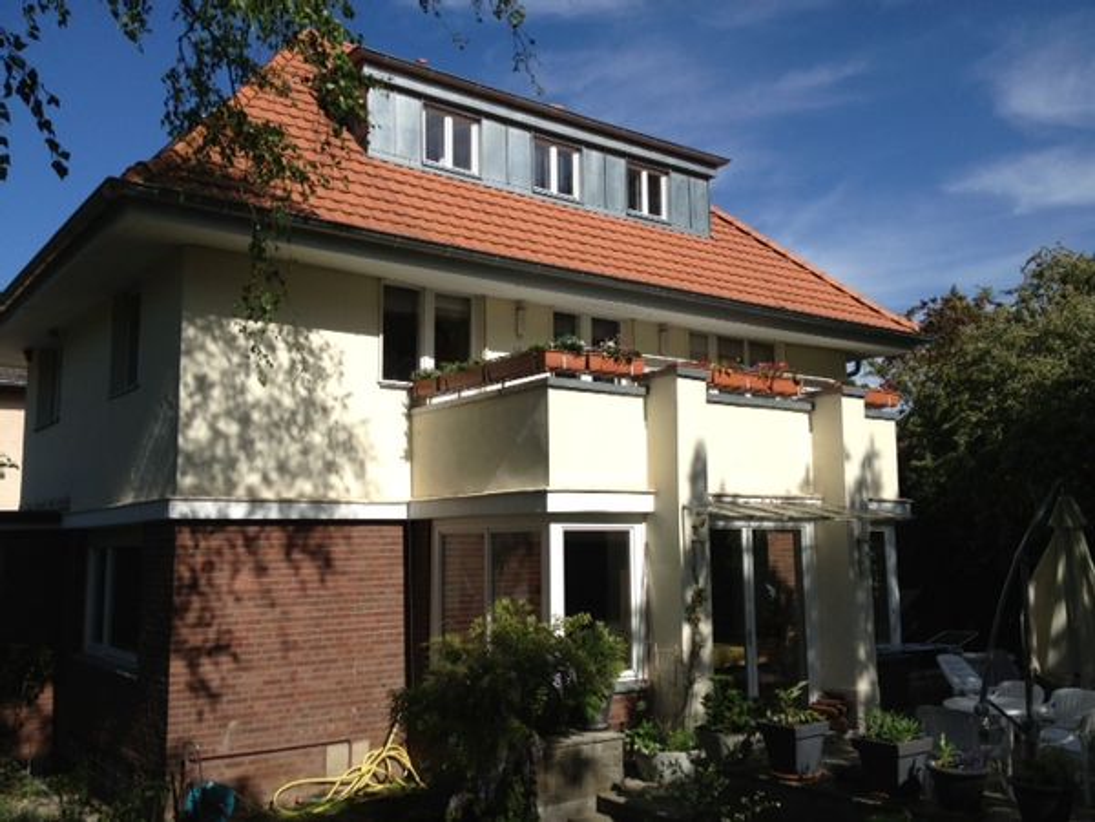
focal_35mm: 35
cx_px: 548
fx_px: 1107
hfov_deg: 52.6
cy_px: 411
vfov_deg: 40.7
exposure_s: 1/2208
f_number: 2.4
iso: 50
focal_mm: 4.28
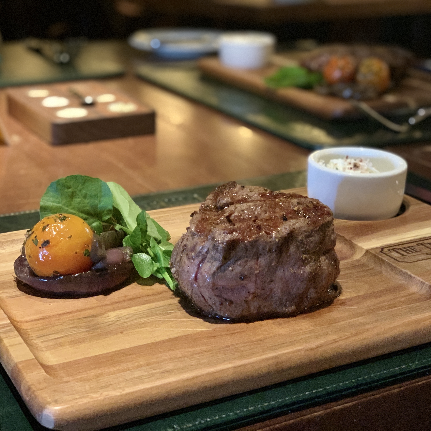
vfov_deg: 27.7
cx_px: 221
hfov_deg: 27.7
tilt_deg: -17.7
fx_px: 873
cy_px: 215
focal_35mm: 62
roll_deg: -1.8
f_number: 2.4
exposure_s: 1/30
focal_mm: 6
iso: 640
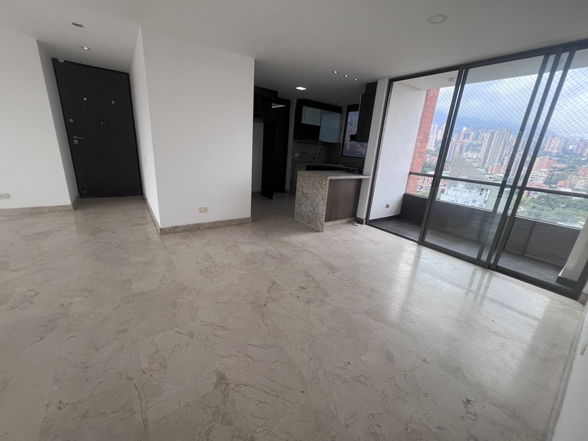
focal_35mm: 13
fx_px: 221
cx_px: 294
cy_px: 220
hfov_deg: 106.2
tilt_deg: -18.8
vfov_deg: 89.9
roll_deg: -5.2
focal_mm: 1.57
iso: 32
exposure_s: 1/118
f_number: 1.8
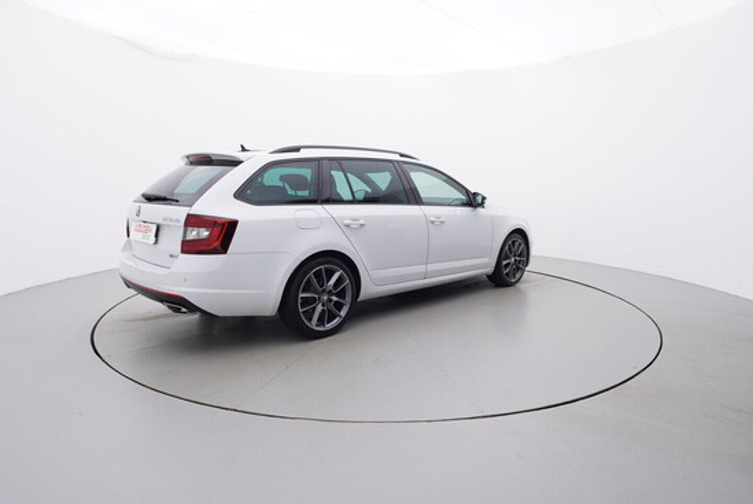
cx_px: 376
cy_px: 252
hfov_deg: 77.3
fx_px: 471
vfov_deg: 56.2
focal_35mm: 22
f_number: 5
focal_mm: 15
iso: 200
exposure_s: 1/80
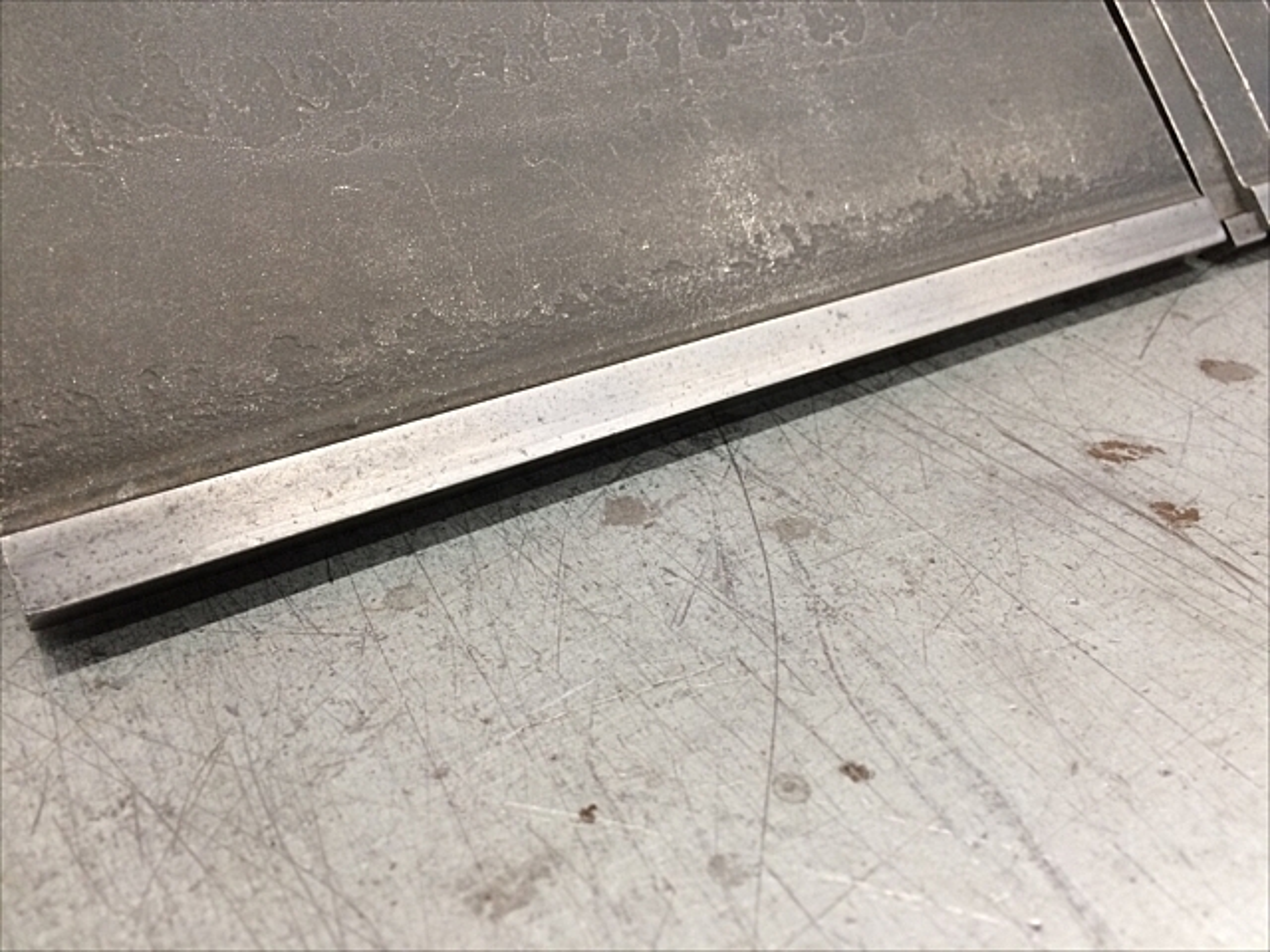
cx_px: 635
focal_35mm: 29
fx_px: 1064
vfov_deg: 48.2
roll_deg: +0.3
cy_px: 476
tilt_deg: -33.2
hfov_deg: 61.7
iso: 100
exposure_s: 1/30
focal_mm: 4.15
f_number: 2.2
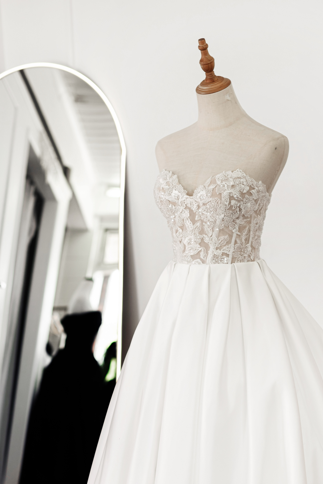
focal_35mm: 85
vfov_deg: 23.5
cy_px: 394
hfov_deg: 16.0
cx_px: 240
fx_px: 1144
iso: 72
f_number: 3.2
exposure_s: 1/125
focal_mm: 50
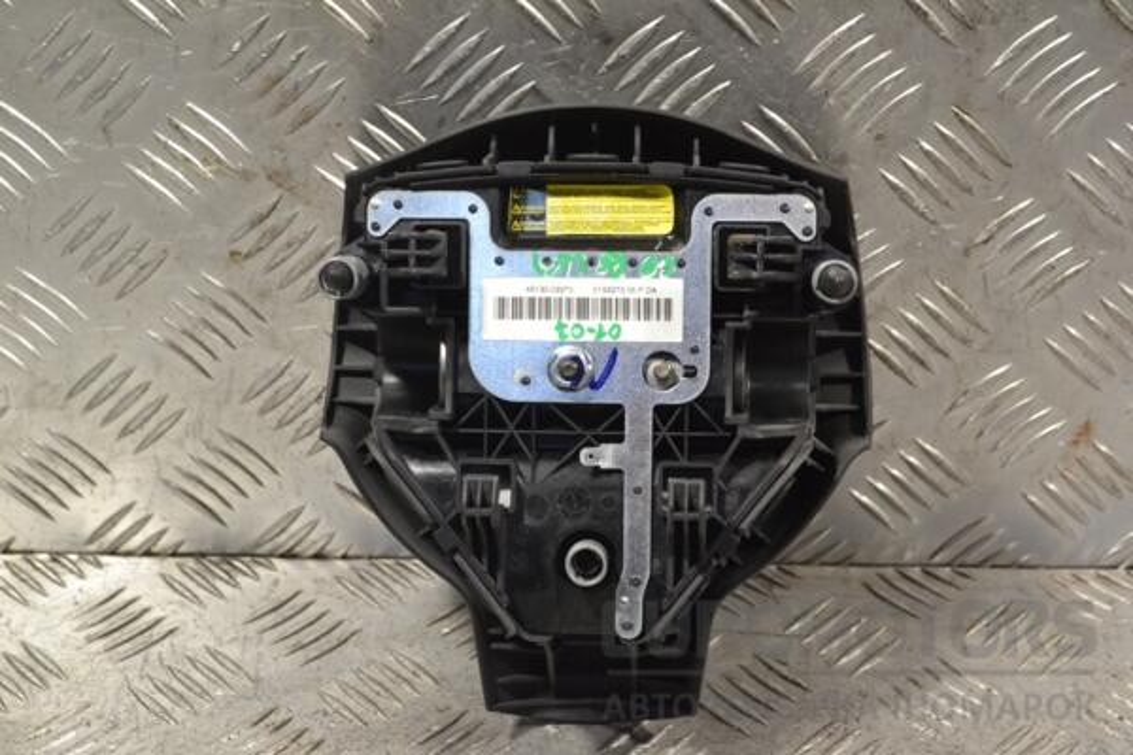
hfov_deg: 29.2
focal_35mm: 69
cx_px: 566
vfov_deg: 19.7
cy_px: 378
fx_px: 2171
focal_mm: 46
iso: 3200
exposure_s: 1/320
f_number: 9
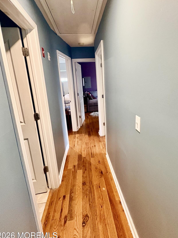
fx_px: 117
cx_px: 98
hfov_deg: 74.5
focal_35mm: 17
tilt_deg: -11.2
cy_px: 104
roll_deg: +2.5
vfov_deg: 90.6
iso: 800
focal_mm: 2.22
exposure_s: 1/60
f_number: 2.2
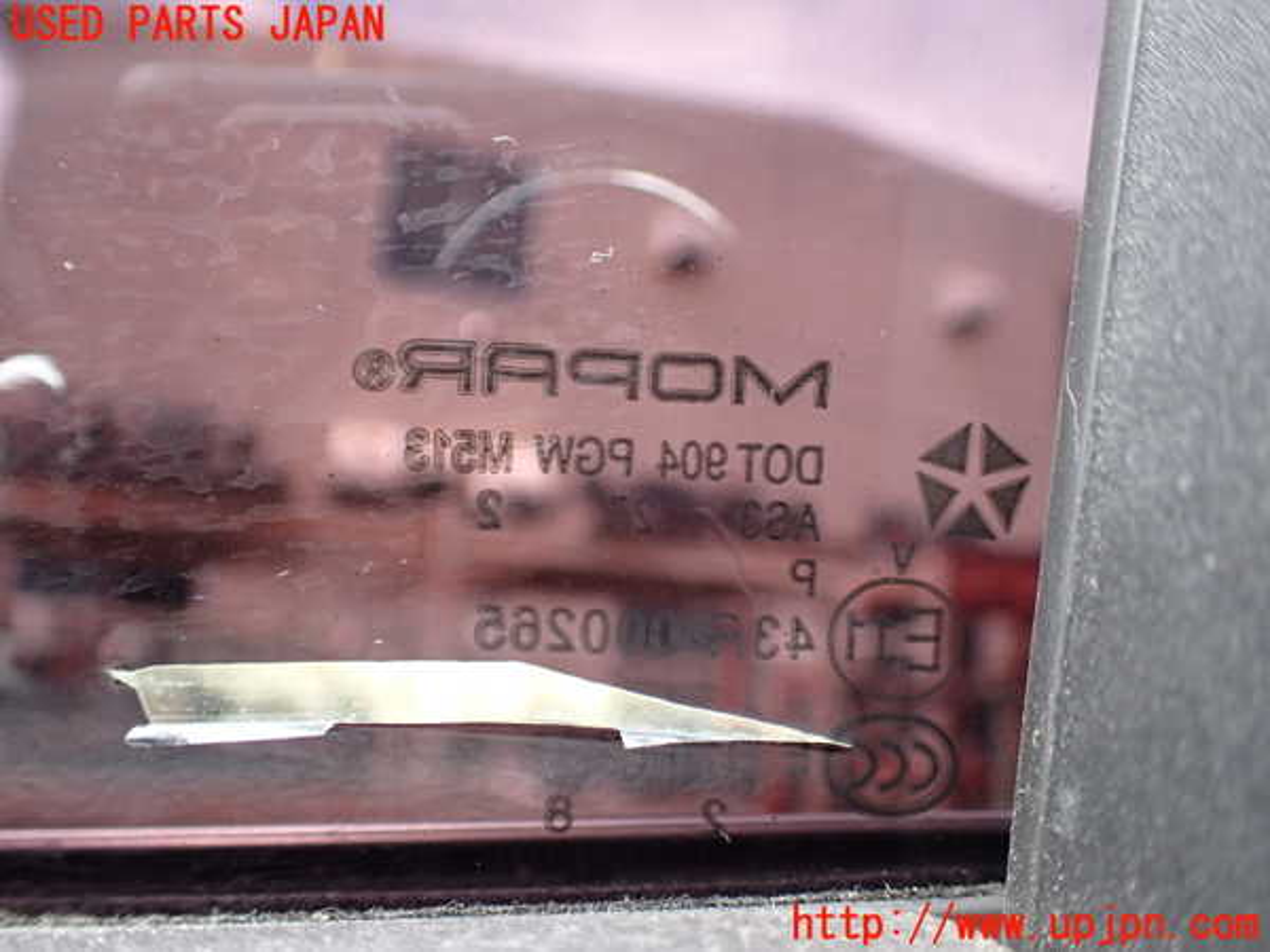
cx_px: 635
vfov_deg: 46.8
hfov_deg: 60.0
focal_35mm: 30
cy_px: 476
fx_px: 1101
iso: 250
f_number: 2.3
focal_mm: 5.4
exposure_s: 1/125
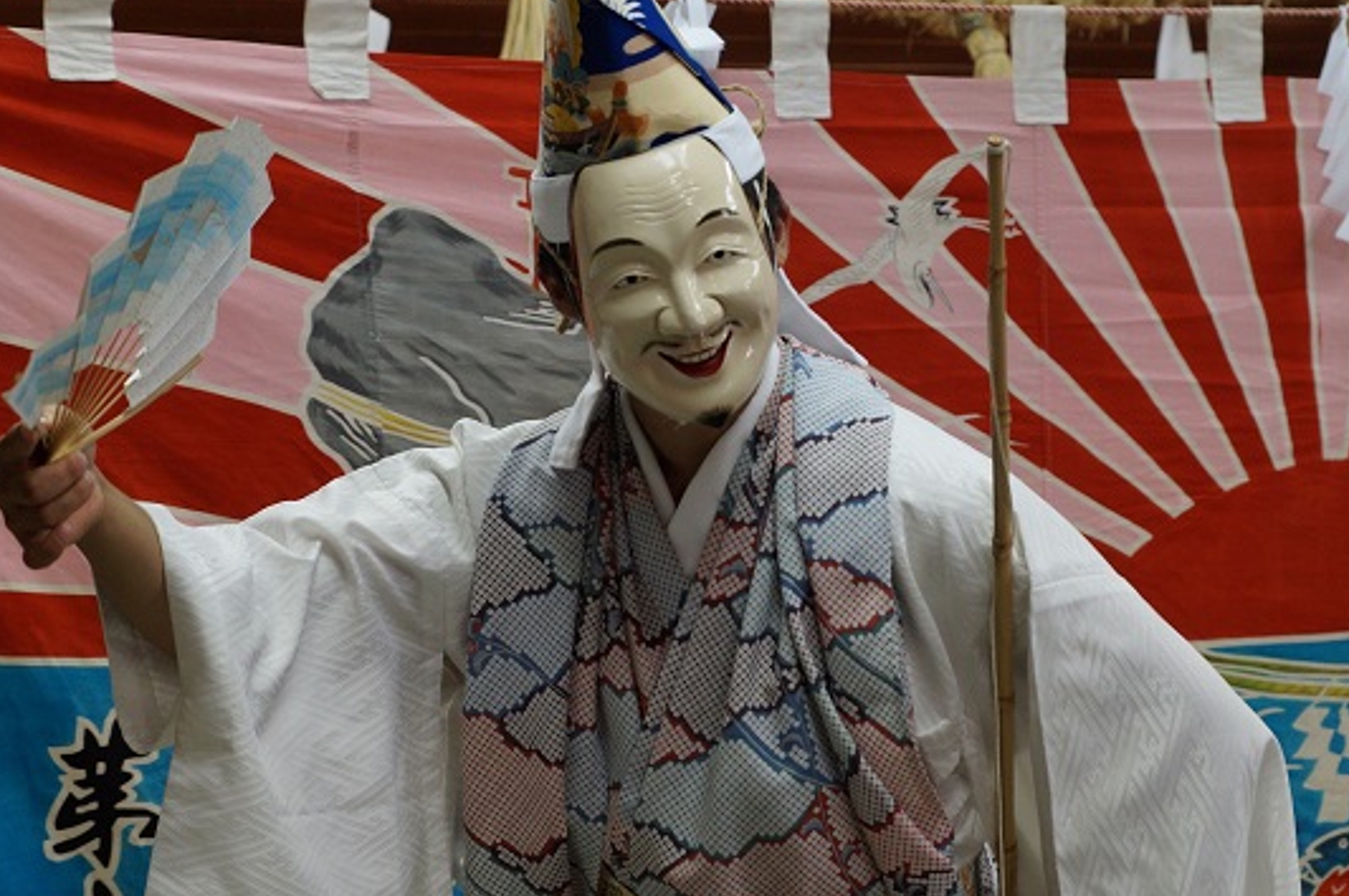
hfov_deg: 16.3
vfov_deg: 10.9
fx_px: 4716
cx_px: 676
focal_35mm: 126
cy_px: 381
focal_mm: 70
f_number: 4
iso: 800
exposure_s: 1/125
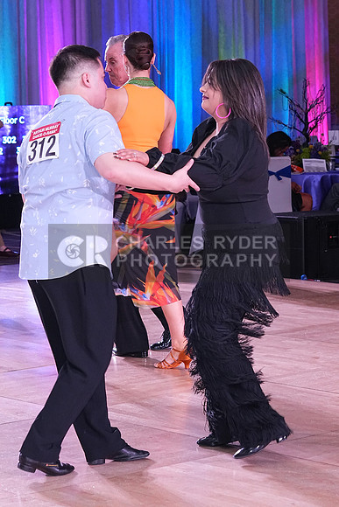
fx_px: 1666
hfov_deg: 11.6
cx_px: 170
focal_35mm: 118
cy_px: 254
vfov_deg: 17.3
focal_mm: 79
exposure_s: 1/250
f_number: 6.3
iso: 3200
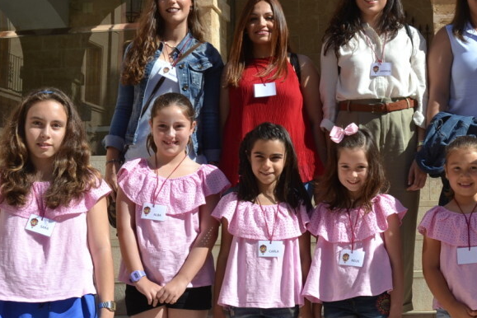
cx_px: 364
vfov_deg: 19.7
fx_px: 914
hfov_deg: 28.8
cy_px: 165
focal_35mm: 69
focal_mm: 26
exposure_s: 1/250
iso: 100
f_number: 8
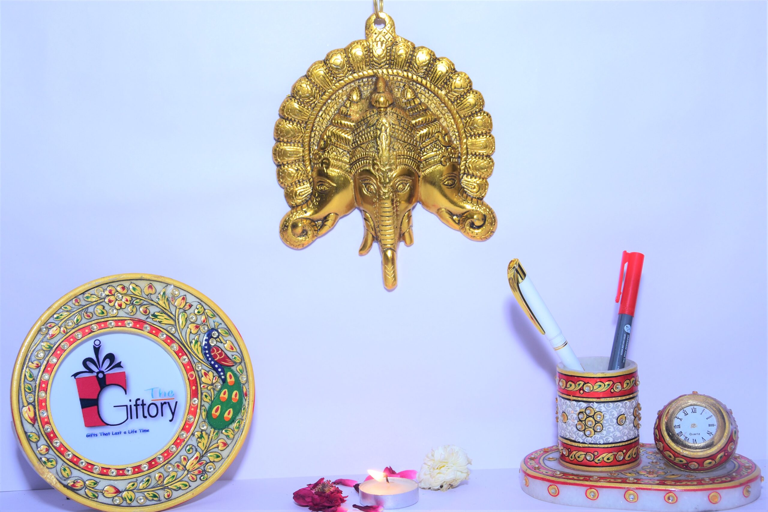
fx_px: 1216
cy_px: 256
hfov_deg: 35.1
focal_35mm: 57
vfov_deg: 23.8
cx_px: 384
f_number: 5
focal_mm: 38
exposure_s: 1/125
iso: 250
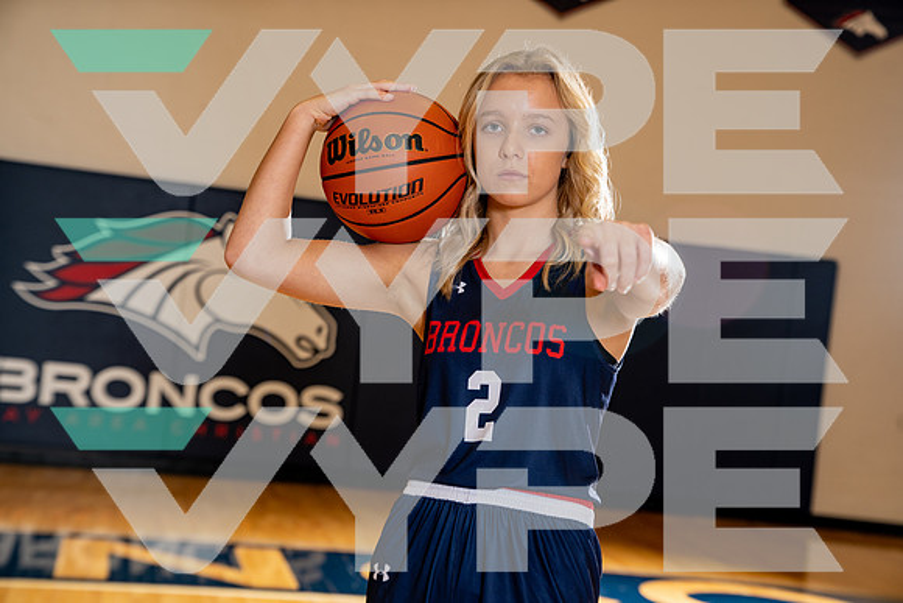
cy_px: 302
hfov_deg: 31.4
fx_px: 1606
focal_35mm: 64
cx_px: 452
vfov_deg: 21.3
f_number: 4.5
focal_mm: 64
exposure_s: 1/250
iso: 400
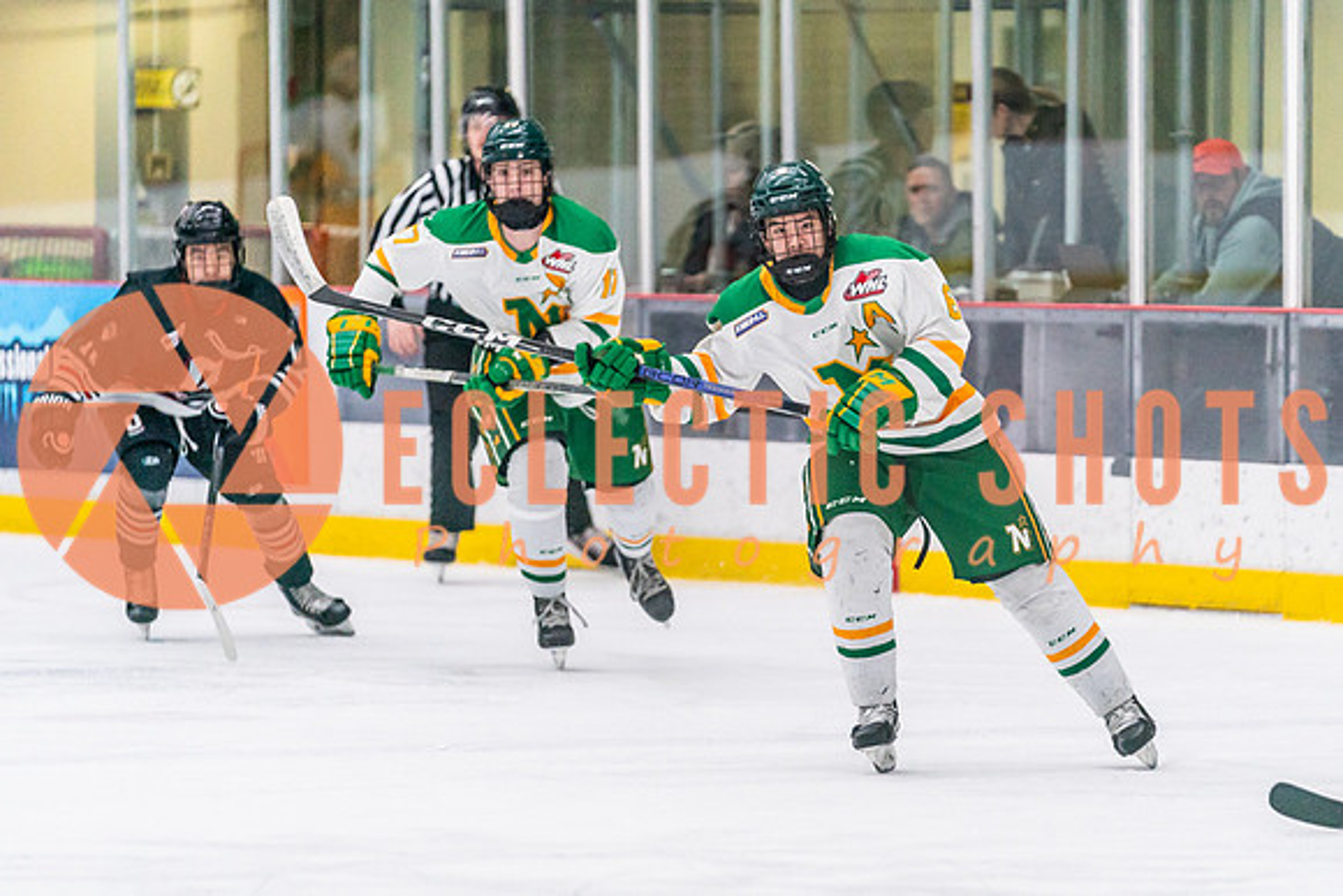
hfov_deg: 7.5
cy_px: 423
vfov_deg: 5.0
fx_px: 10273
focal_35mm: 275
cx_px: 774
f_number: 2.8
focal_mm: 200
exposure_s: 1/1250
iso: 3200
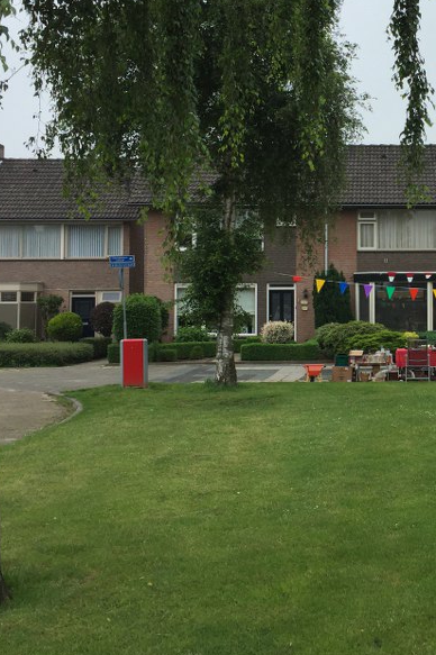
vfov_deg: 37.4
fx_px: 964
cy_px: 256
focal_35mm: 53
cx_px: 418
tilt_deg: +5.5
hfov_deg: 24.5
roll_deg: -0.7
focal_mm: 4.15
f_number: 2.2
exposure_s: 1/1163
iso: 32
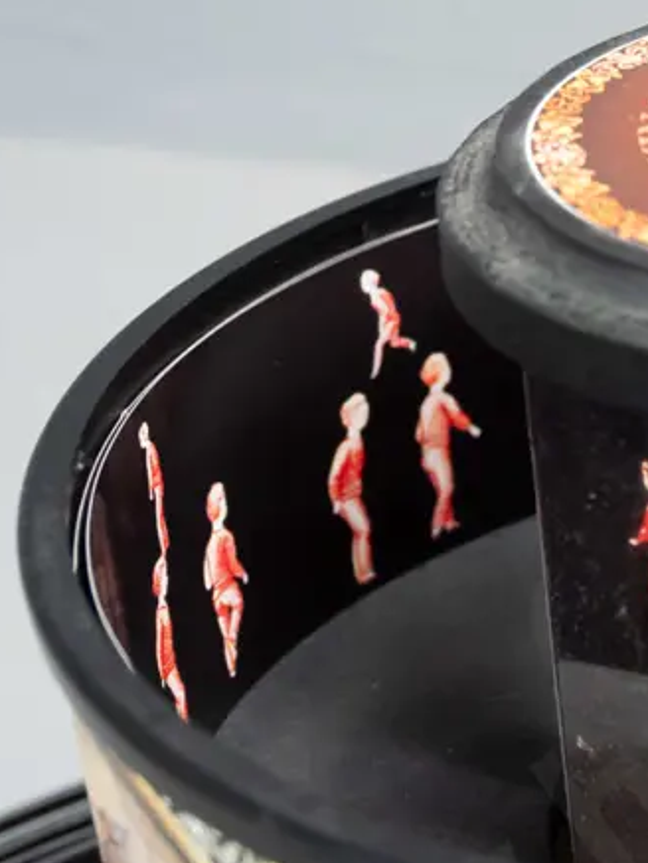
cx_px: 954
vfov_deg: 19.0
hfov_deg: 13.6
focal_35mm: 103
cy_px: 569
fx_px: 2570
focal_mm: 22
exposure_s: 1/40
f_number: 5.6
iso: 3200
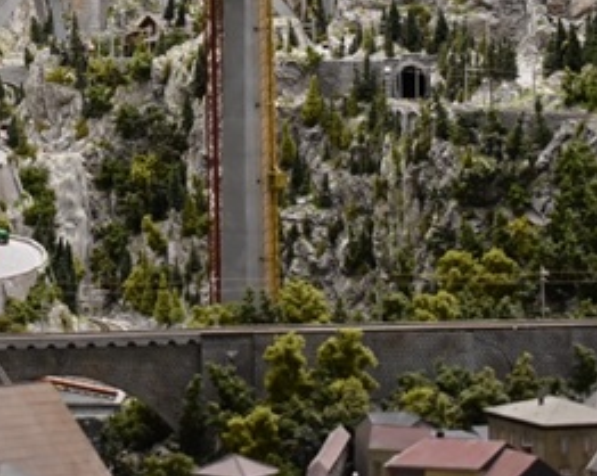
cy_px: 46
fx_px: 2188
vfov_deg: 12.3
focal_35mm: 124
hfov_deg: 15.3
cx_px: 23
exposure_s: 1/60
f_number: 5
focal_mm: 40
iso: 800
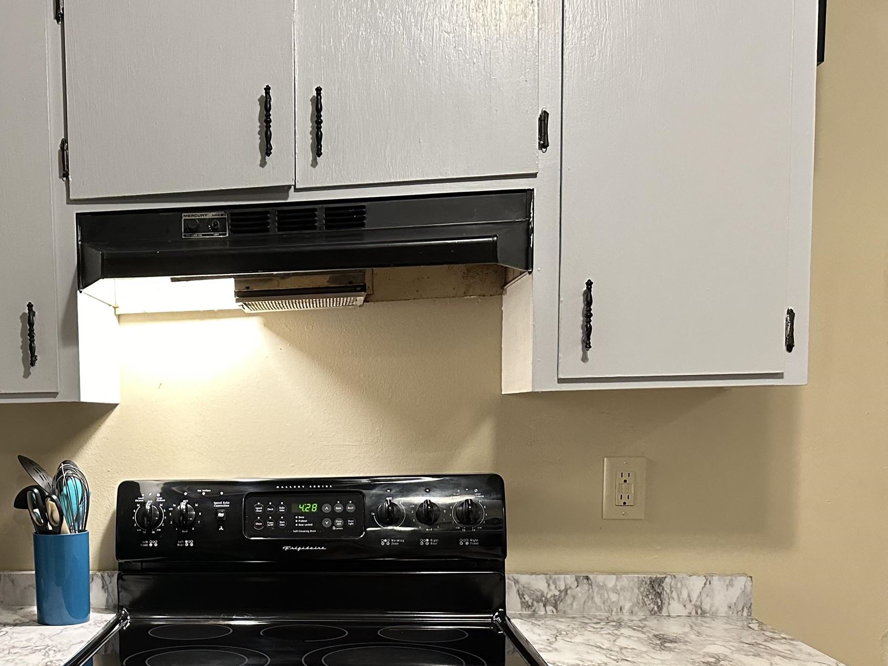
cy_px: 499
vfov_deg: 32.9
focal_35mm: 43
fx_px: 1103
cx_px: 177
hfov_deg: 41.9
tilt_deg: -5.0
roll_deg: +1.3
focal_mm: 6.86
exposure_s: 1/60
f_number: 1.78
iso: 500
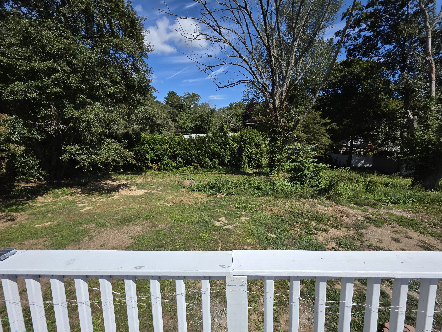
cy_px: 166
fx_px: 166
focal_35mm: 13
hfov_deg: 106.2
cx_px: 221
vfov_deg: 89.9
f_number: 1.9
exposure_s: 1/2339
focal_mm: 2.2
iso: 40
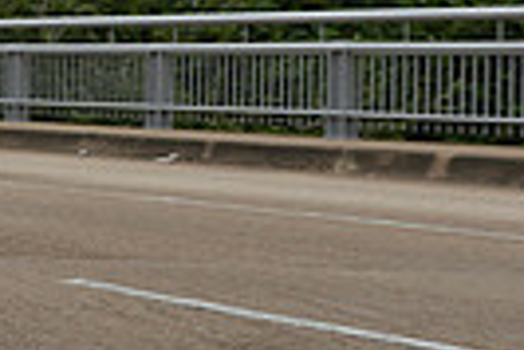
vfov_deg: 10.2
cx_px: -232
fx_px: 1967
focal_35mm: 135
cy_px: 147
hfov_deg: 14.3
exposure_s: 1/160
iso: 100
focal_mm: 31
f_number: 5.6
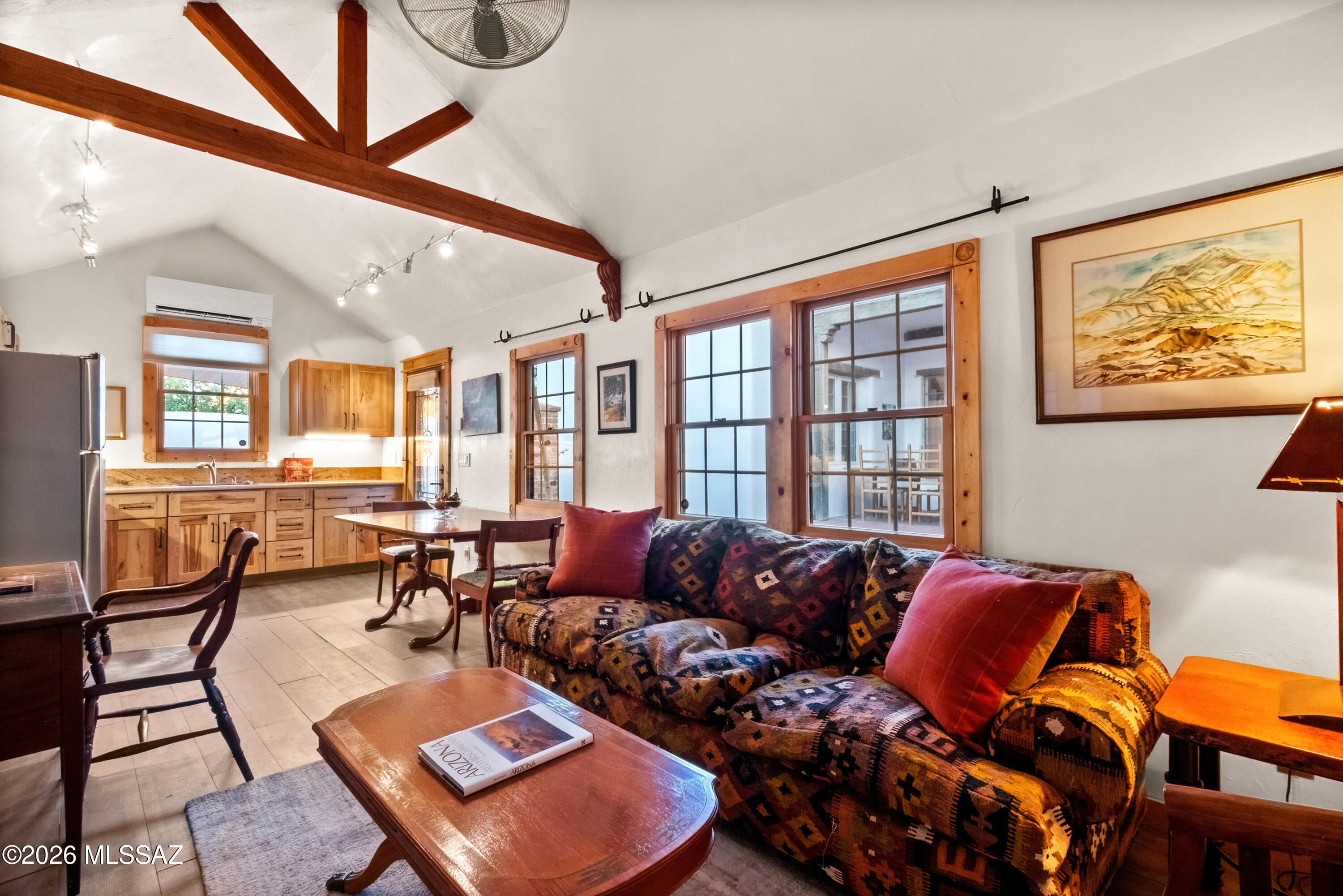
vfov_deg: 77.3
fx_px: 560
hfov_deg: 100.4
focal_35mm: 15
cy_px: 448
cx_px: 672
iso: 1600
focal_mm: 10
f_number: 22
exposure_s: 1.6
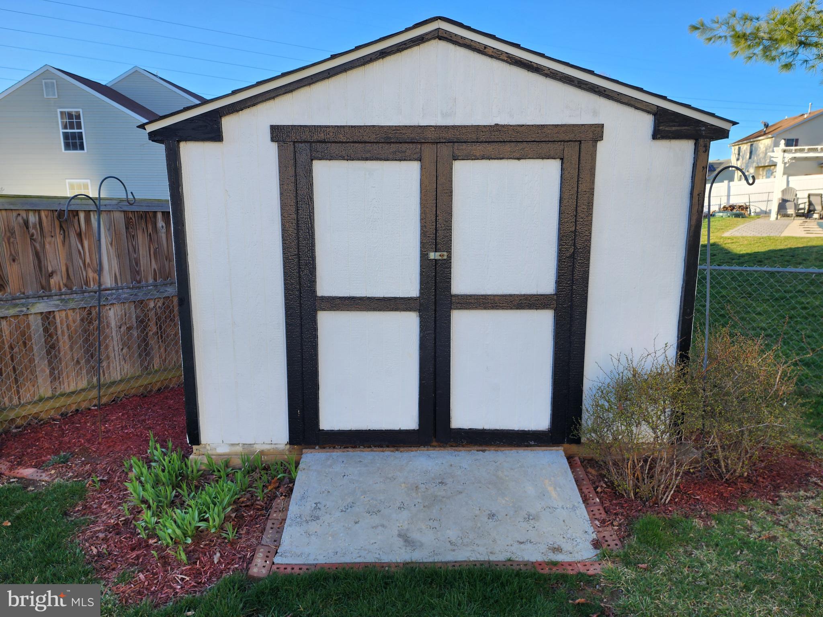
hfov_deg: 73.9
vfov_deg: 58.9
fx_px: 547
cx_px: 412
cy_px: 308
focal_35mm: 23
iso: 12
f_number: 1.8
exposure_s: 1/264
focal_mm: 6.4
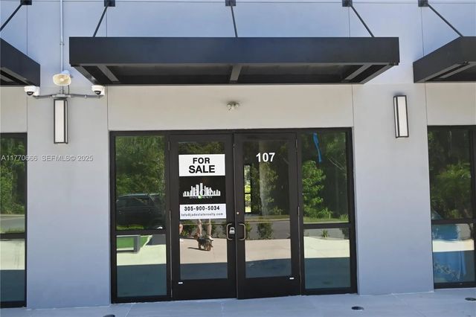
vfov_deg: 39.9
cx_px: 238
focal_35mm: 33
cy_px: 158
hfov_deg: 57.2
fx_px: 436
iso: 200
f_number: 5.6
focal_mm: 22
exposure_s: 1/250
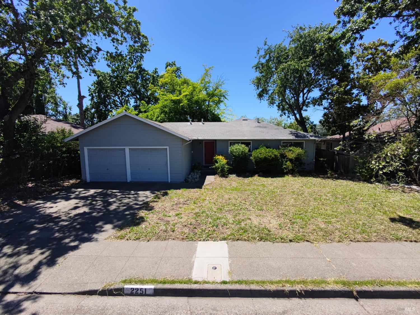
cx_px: 210
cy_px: 158
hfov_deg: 94.5
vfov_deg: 78.1
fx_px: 194
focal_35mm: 16
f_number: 2.55
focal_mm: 16
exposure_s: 1/120
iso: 155
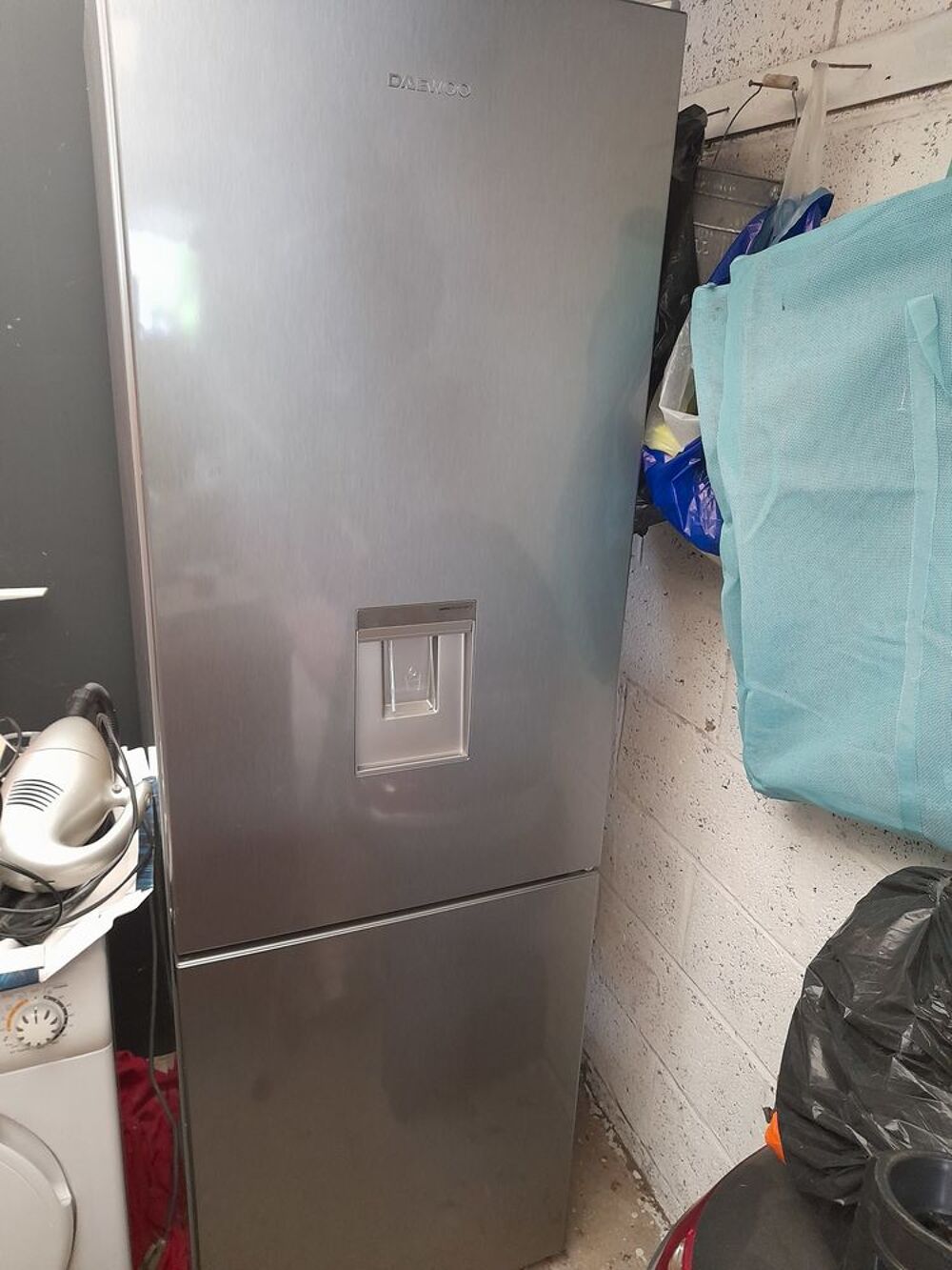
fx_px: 917
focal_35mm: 25
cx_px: 476
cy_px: 635
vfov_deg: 69.4
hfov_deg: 54.9
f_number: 2
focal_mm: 4.6
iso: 500
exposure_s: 1/33
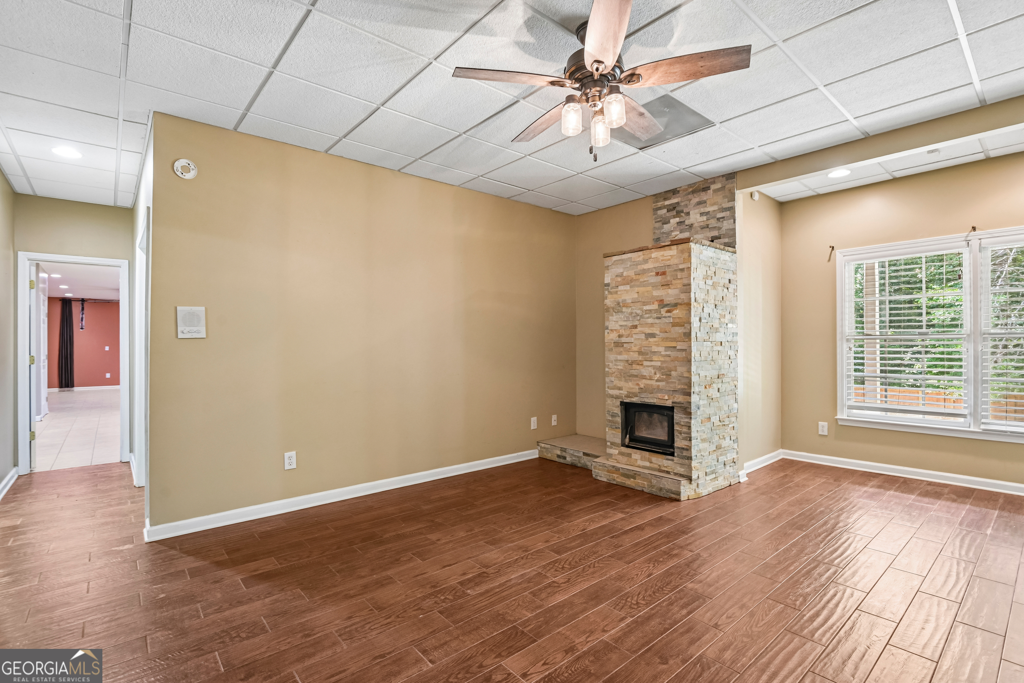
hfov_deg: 96.7
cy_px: 342
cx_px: 512
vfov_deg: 73.7
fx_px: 455
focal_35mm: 16
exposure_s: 1/3.33
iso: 400
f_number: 8
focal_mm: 16
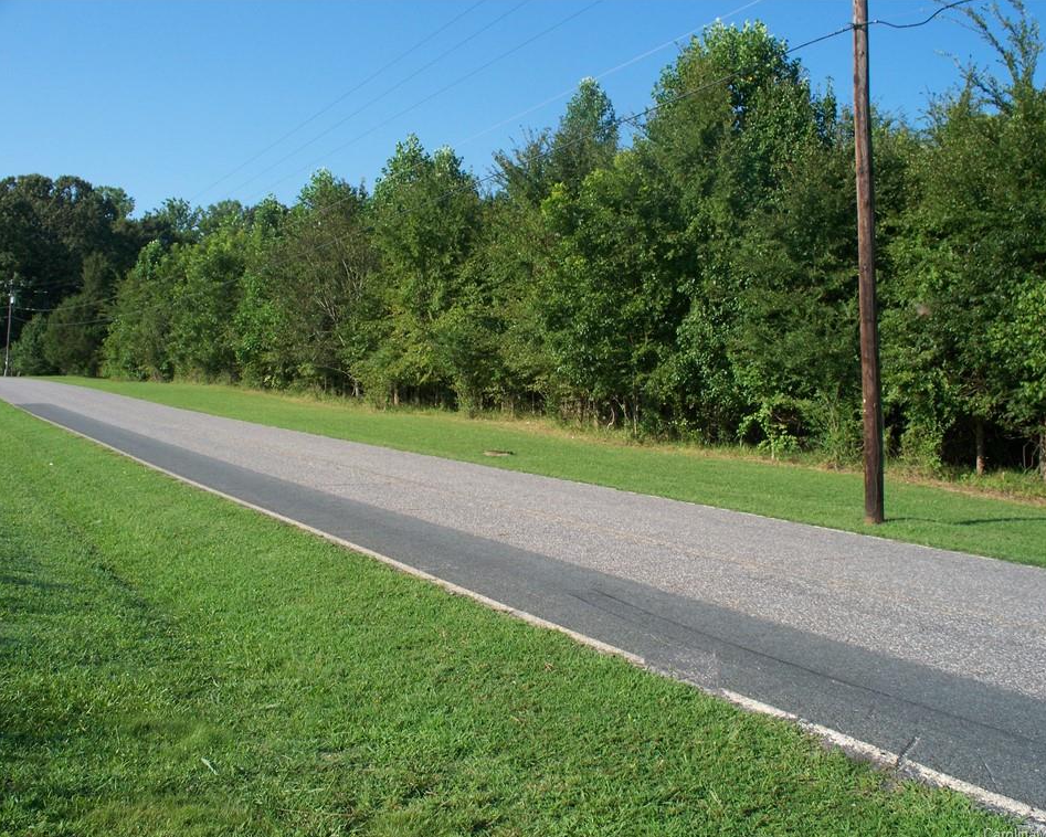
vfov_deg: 39.2
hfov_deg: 47.9
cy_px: 421
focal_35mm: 38
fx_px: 1177
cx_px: 545
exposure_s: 1/250
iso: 64
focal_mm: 7.54
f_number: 5
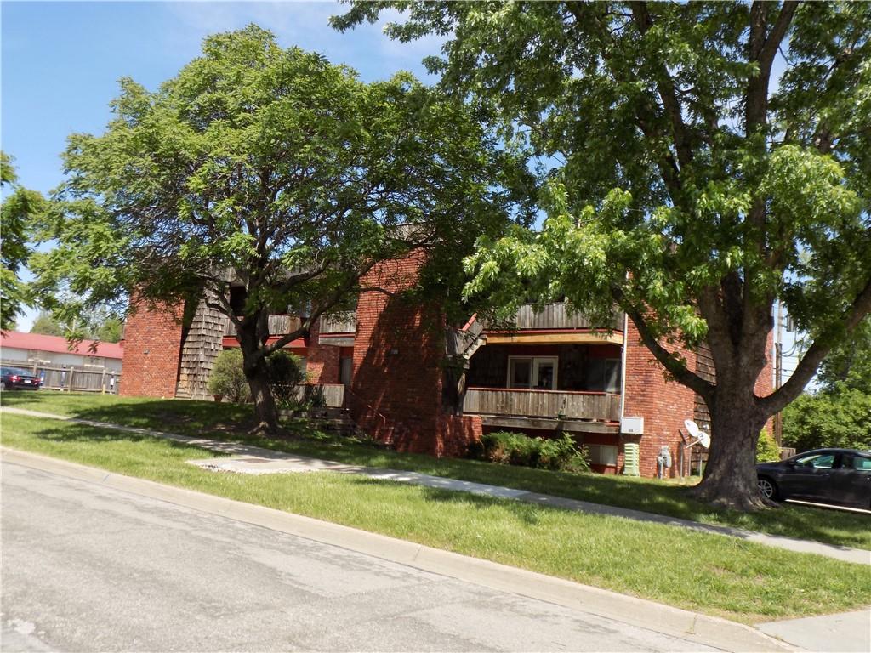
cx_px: 436
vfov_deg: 46.8
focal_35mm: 30
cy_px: 326
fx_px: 755
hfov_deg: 60.0
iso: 80
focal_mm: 5.3
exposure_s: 1/500
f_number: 3.3
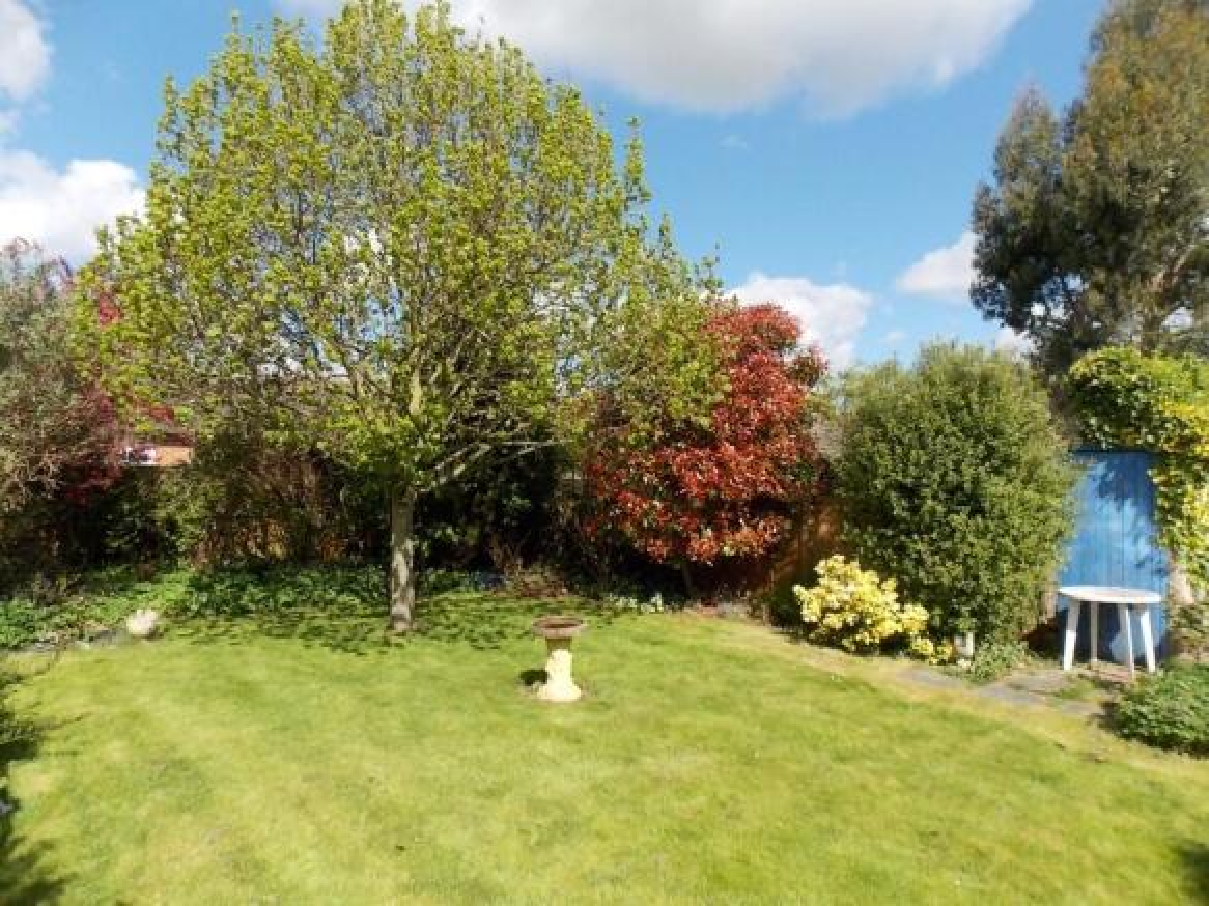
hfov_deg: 73.9
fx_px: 803
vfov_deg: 58.9
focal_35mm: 23
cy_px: 453
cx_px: 604
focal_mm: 4
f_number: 3.1
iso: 80
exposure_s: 1/800
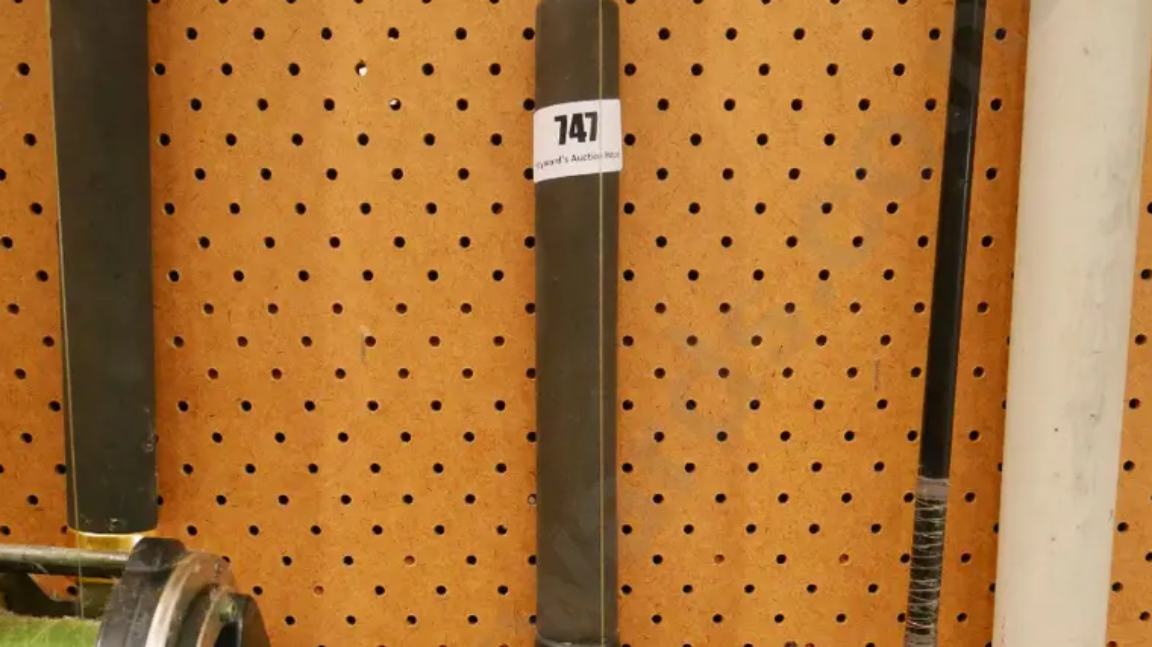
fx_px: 1435
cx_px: 578
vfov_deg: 24.7
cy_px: 573
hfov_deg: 43.7
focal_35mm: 47
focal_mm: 16
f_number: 3.9
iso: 3200
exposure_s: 1/80
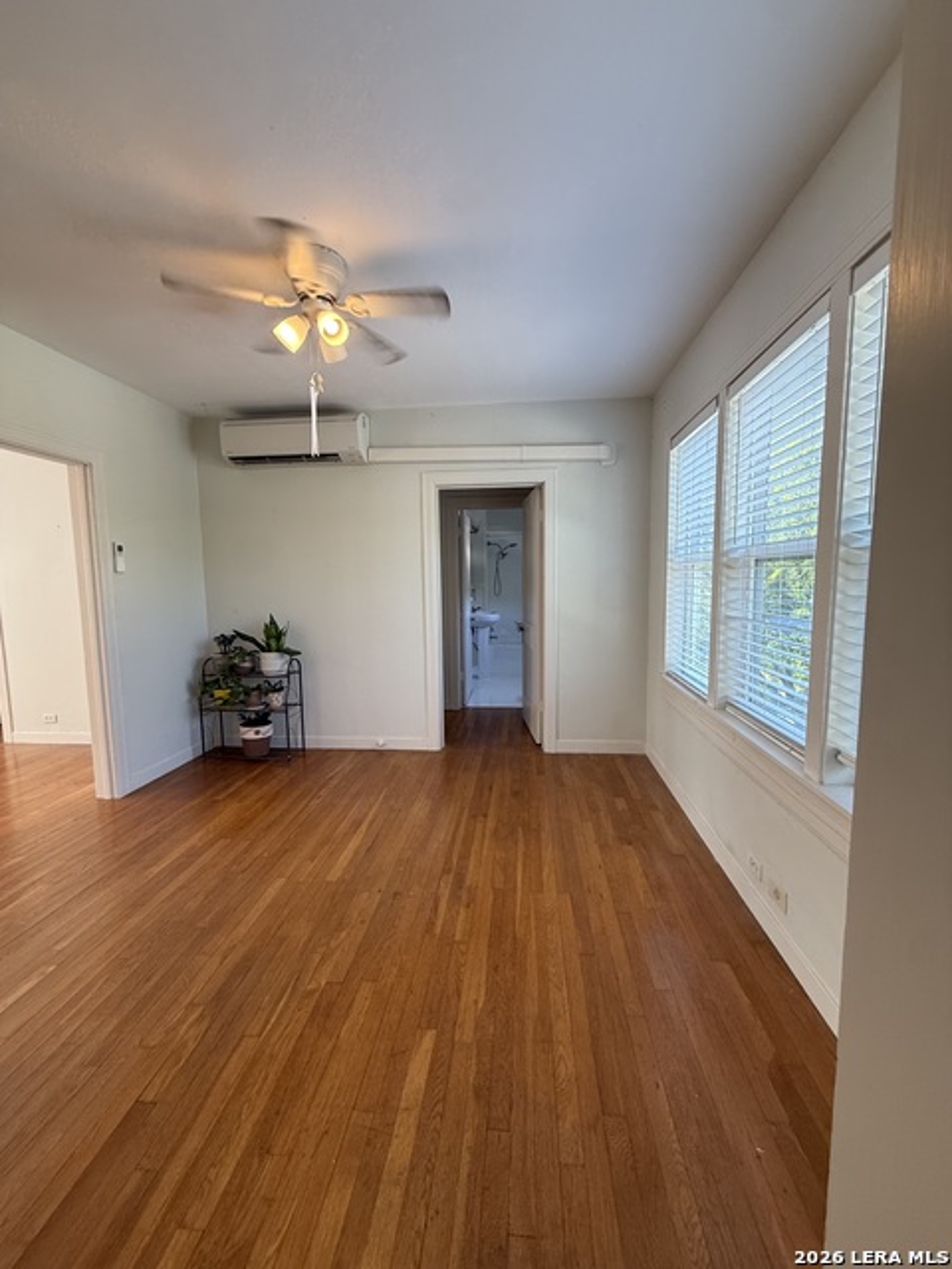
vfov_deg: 102.1
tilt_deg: -5.7
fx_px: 513
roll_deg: +0.2
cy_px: 634
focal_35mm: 14
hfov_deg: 85.7
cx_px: 476
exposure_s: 1/120
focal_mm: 2.22
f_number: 2.2
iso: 200
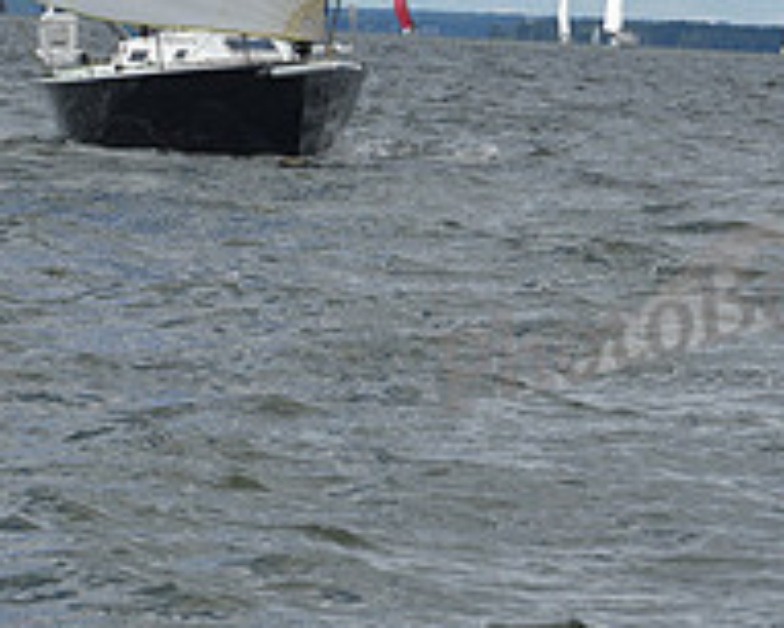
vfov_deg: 4.4
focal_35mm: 347
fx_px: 8056
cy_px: -263
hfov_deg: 5.6
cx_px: 224
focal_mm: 122
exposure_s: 1/800
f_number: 11
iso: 250
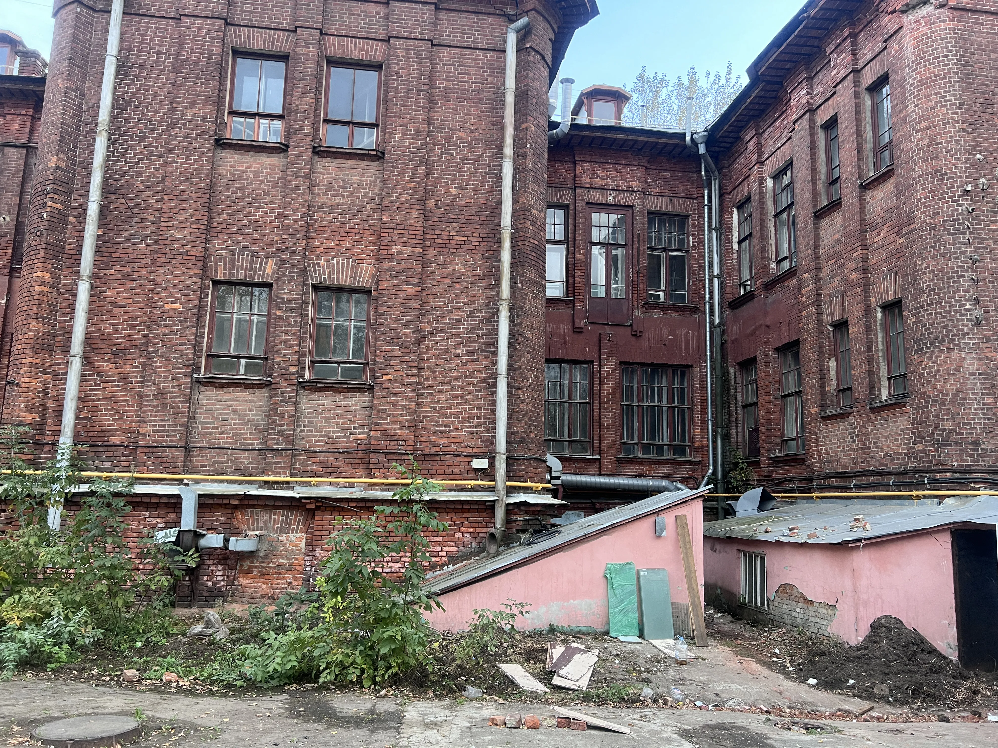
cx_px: 499
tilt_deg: +10.1
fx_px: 750
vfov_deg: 53.1
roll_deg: -1.5
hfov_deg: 67.3
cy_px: 374
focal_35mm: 26
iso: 125
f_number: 1.5
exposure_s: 1/98
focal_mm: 5.7
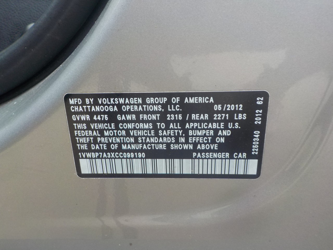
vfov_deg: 46.8
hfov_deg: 60.0
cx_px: 166
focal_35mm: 30
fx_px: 289
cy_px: 125
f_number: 3.3
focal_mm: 4.1
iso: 125
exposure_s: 1/100
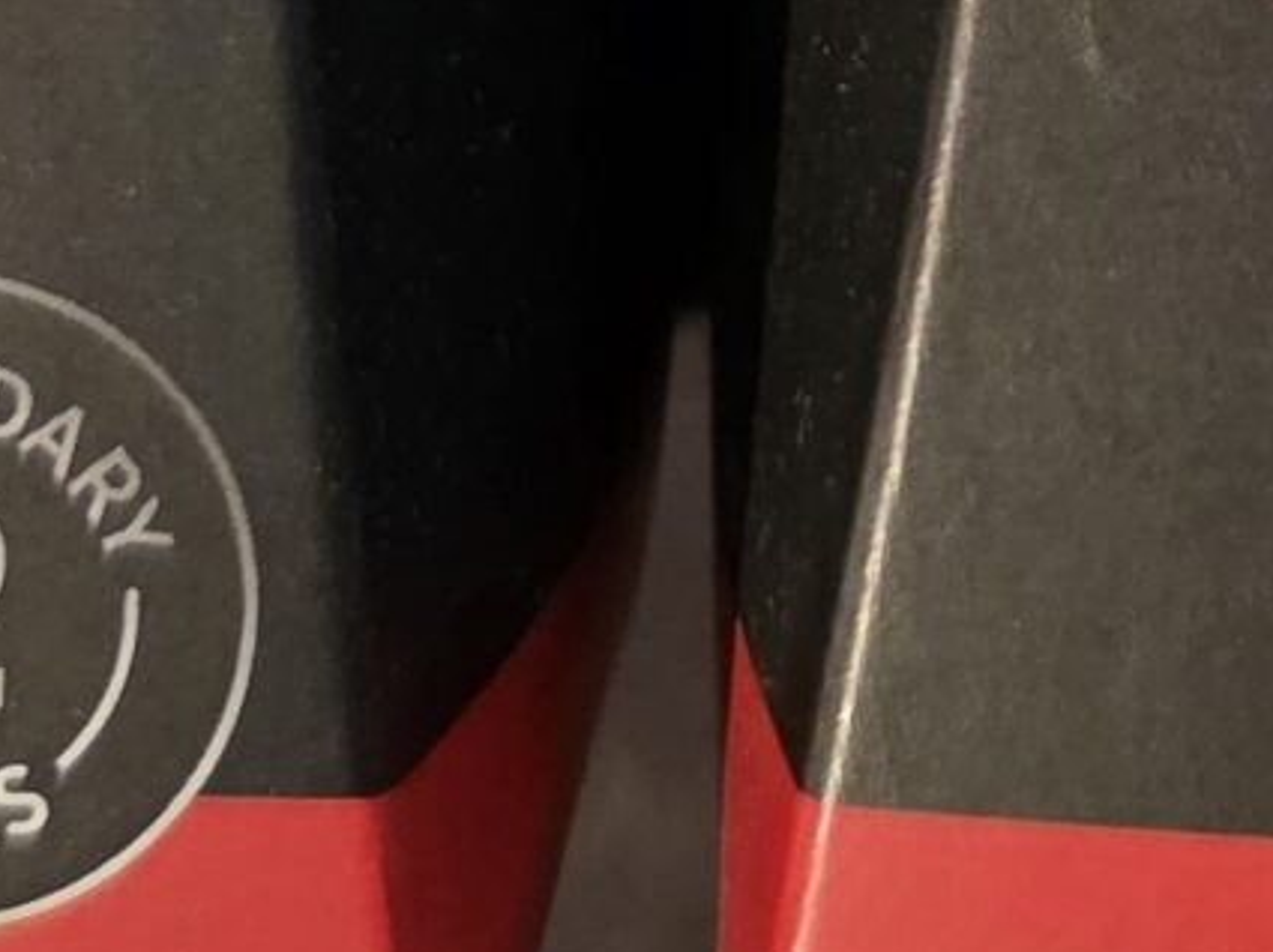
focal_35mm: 156
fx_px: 5732
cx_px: 797
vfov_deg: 8.4
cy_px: -1569
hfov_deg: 12.7
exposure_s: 1/100
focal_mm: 6.3
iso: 800
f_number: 1.7
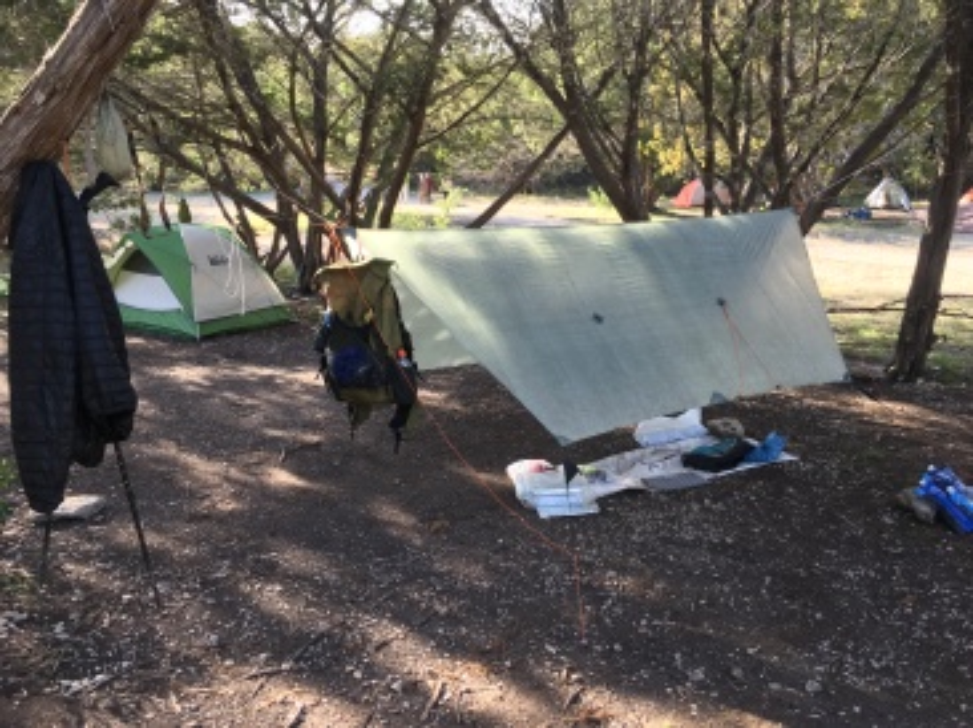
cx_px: 486
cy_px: 364
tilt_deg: -13.2
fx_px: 815
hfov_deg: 61.7
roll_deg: -0.1
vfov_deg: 48.2
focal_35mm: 29
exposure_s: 1/120
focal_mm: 4.15
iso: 40
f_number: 2.2
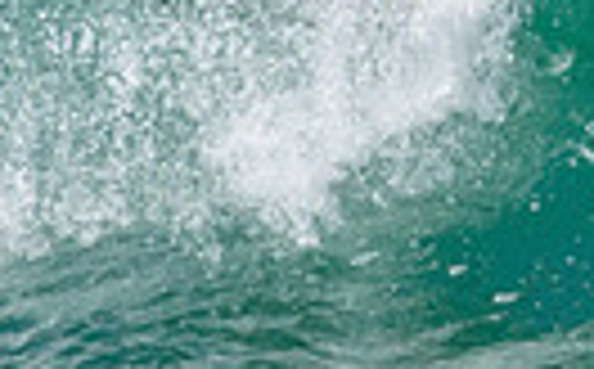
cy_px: -196
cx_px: 266
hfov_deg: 0.6
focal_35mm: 3591
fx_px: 58034
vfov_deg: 0.4
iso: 2500
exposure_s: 1/1600
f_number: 11
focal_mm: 800
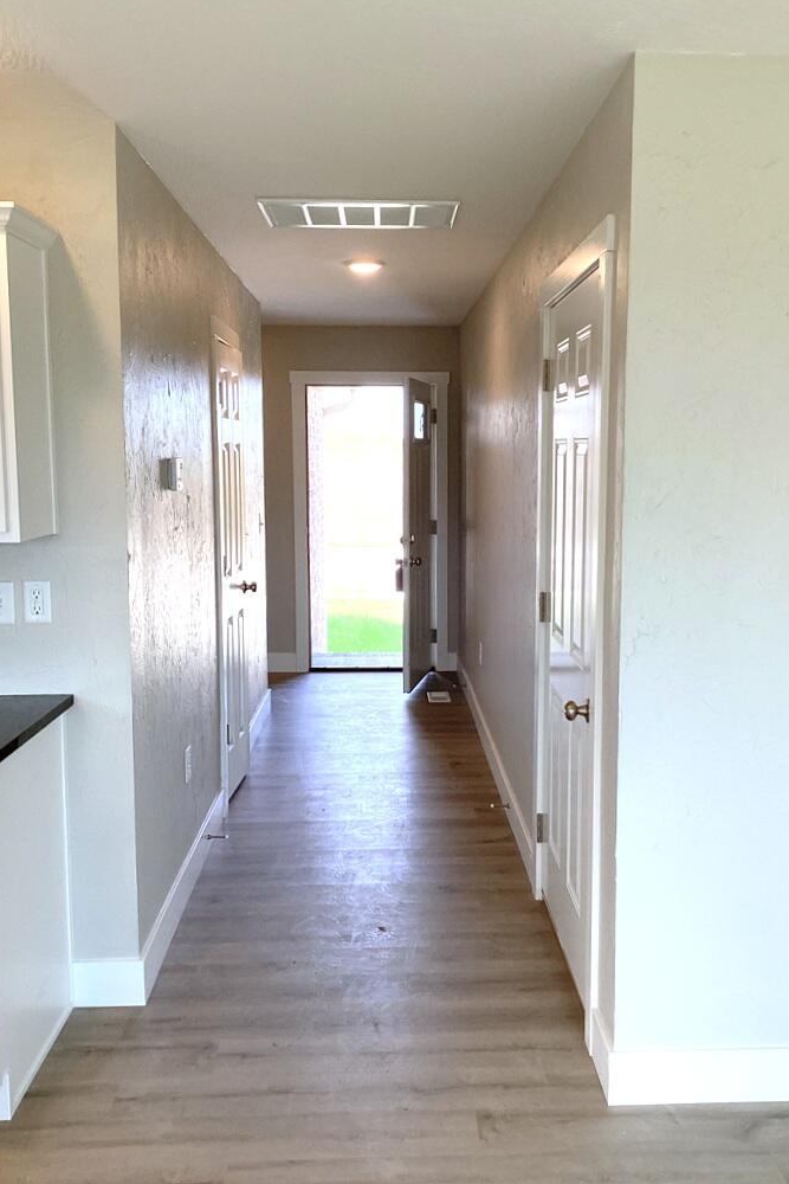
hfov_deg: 40.0
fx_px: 1084
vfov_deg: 57.2
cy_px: 580
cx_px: 428
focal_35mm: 33
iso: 50
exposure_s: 1/120
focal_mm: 3.3
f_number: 2.4
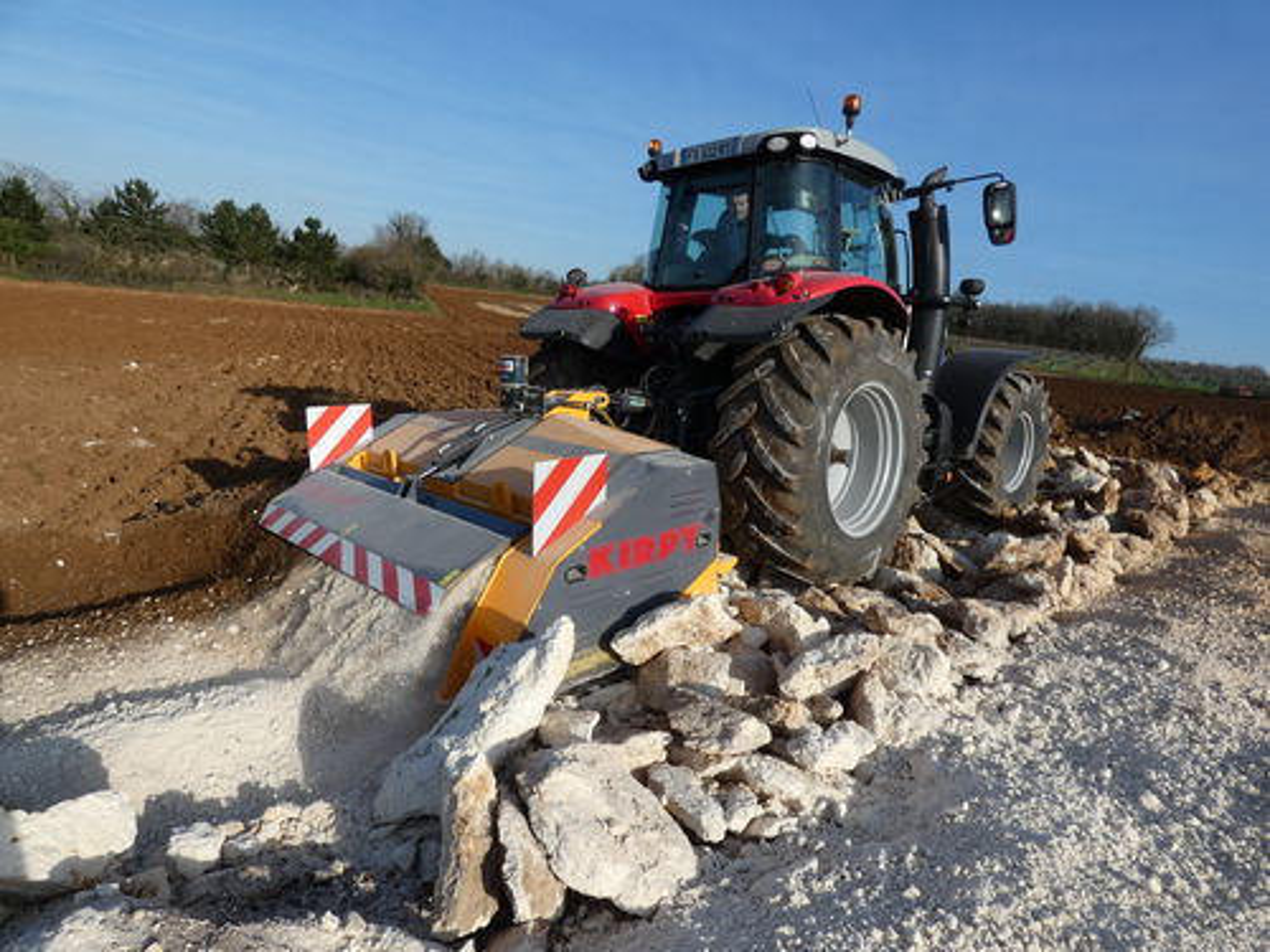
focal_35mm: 20
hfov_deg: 81.7
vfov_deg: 66.0
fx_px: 734
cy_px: 476
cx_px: 635
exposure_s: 1/800
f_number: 4
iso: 80
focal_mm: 3.6
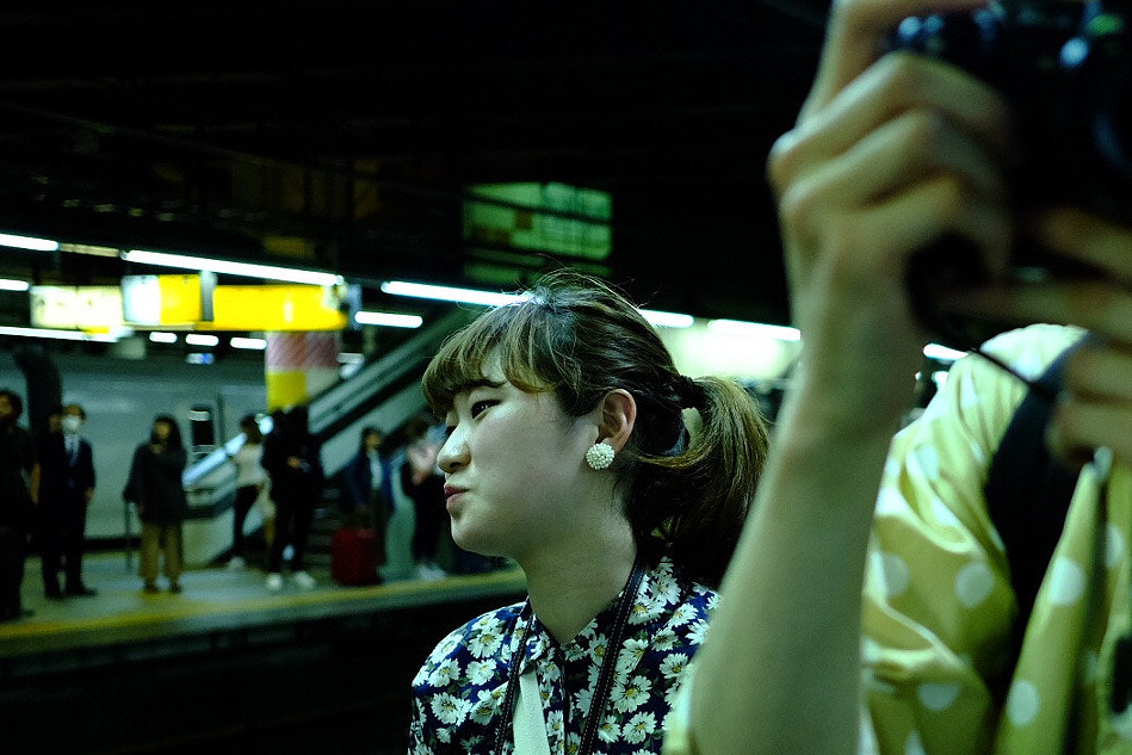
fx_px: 1855
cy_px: 603
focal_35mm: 59
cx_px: 941
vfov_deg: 22.7
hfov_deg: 32.8
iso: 1600
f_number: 2
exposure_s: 1/500
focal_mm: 23
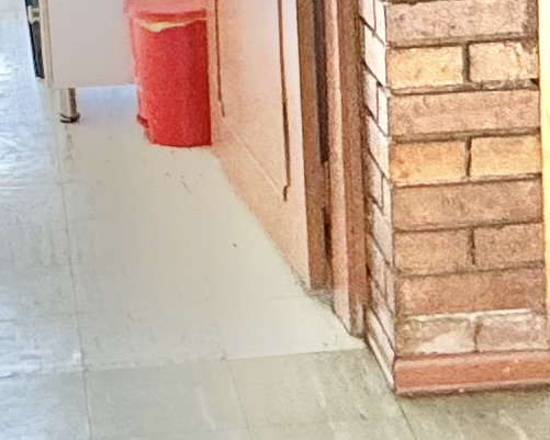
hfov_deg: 17.1
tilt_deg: -4.7
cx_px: 18
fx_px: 1791
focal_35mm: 110
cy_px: -217
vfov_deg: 13.2
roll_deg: +3.8
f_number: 2.2
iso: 250
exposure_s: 1/99
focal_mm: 2.22
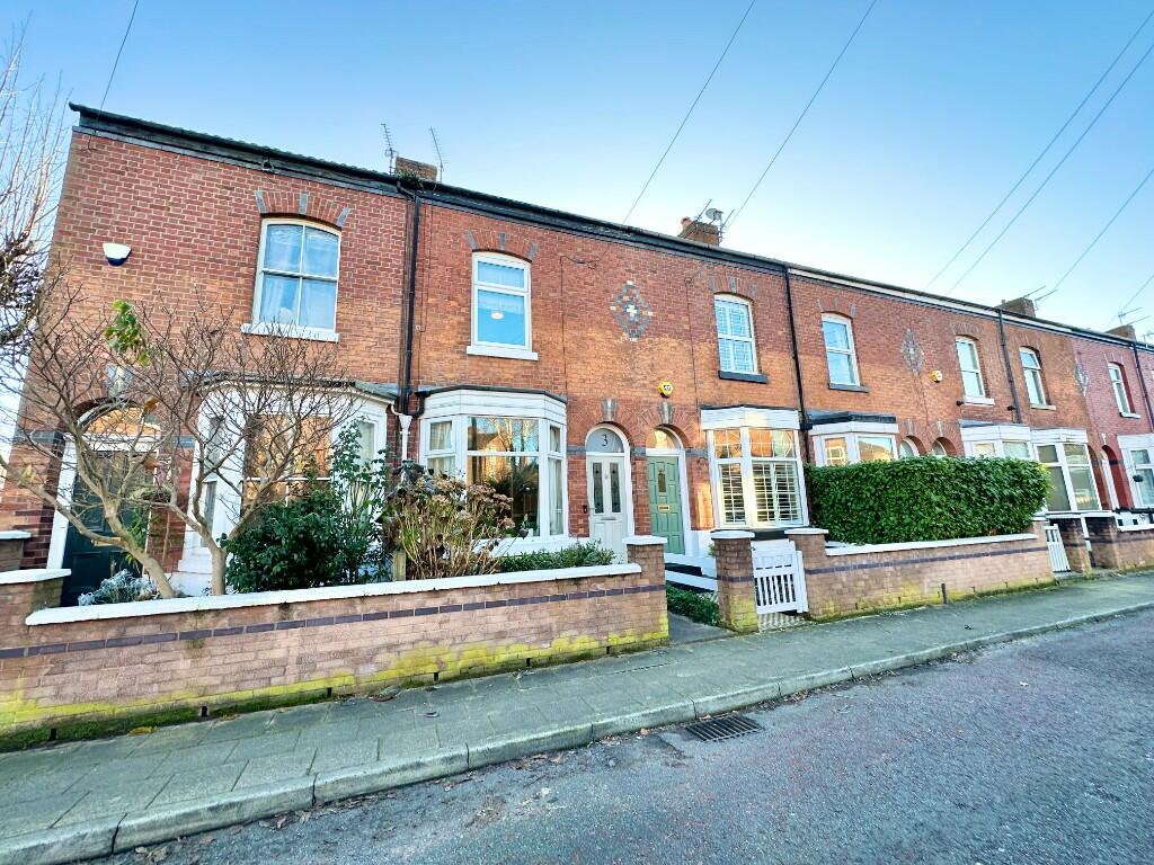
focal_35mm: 14
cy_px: 432
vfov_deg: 85.7
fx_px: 467
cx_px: 577
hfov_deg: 102.1
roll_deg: +1.6
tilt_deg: +10.2
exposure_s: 1/188
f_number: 2.2
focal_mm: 2.22
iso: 40
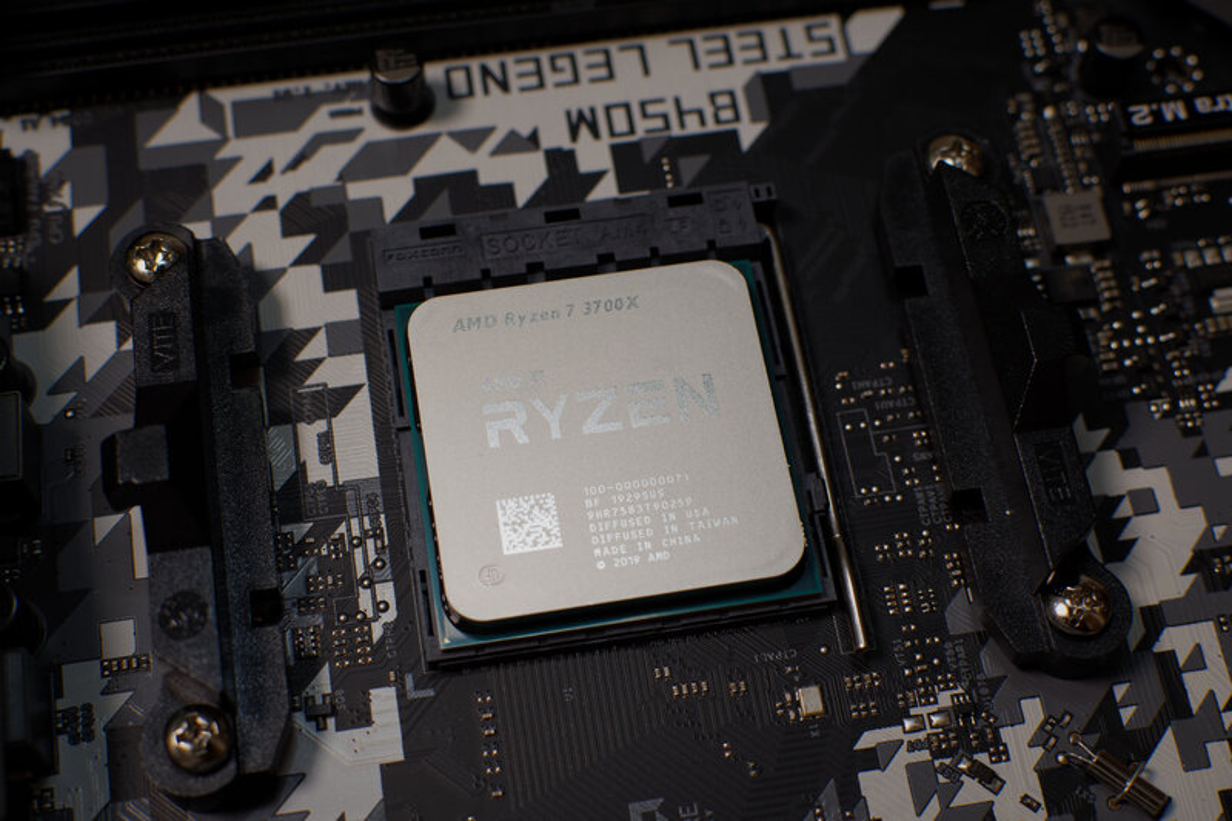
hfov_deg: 37.9
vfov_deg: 25.7
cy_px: 410
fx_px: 1796
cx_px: 616
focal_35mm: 52
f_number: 5
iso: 450
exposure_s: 1/60
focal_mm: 35
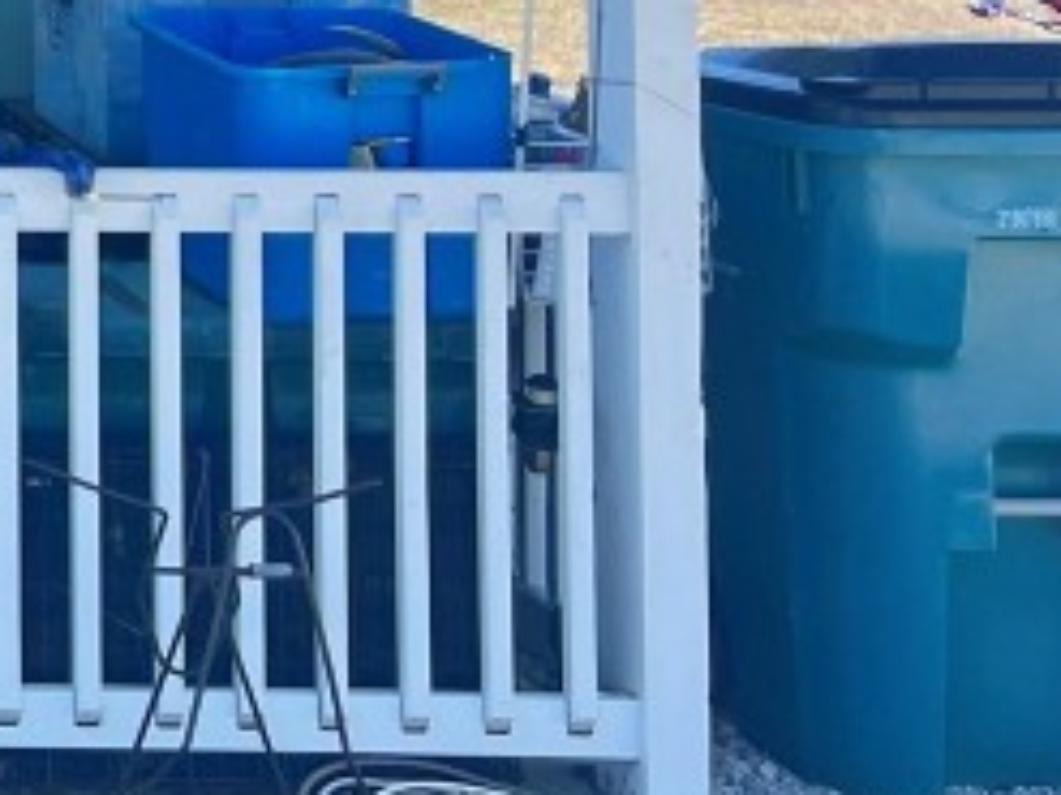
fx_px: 3309
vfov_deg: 12.9
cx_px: -958
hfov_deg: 15.2
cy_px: -421
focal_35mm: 108
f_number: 1.5
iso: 50
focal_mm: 5.7
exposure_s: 1/833
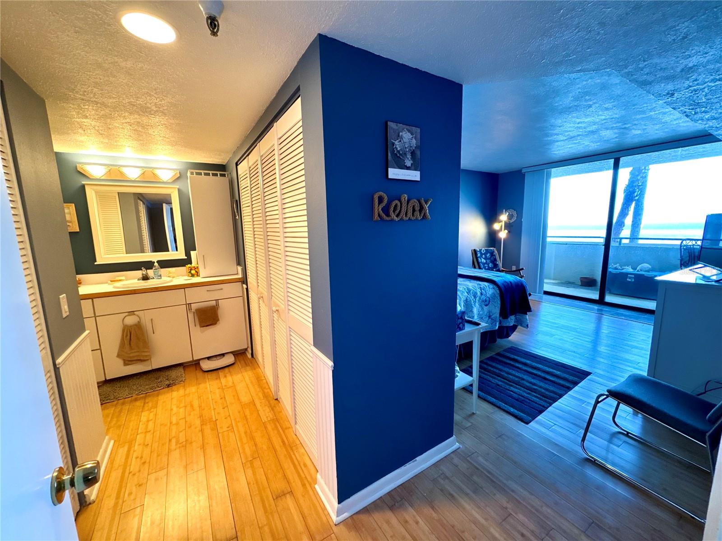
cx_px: 361
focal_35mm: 14
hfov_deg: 102.1
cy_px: 270
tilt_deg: -9.3
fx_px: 292
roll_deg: +0.9
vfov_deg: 85.7
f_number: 2.2
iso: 200
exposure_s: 1/60
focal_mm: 2.22
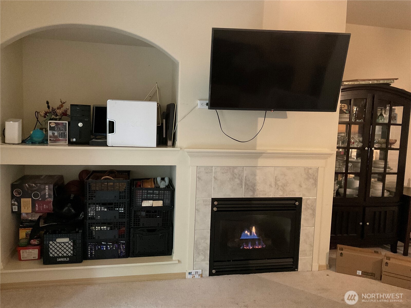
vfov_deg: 48.2
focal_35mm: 29
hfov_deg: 61.7
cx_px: 206
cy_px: 154
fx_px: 344
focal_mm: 3
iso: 500
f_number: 1.8
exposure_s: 1/24
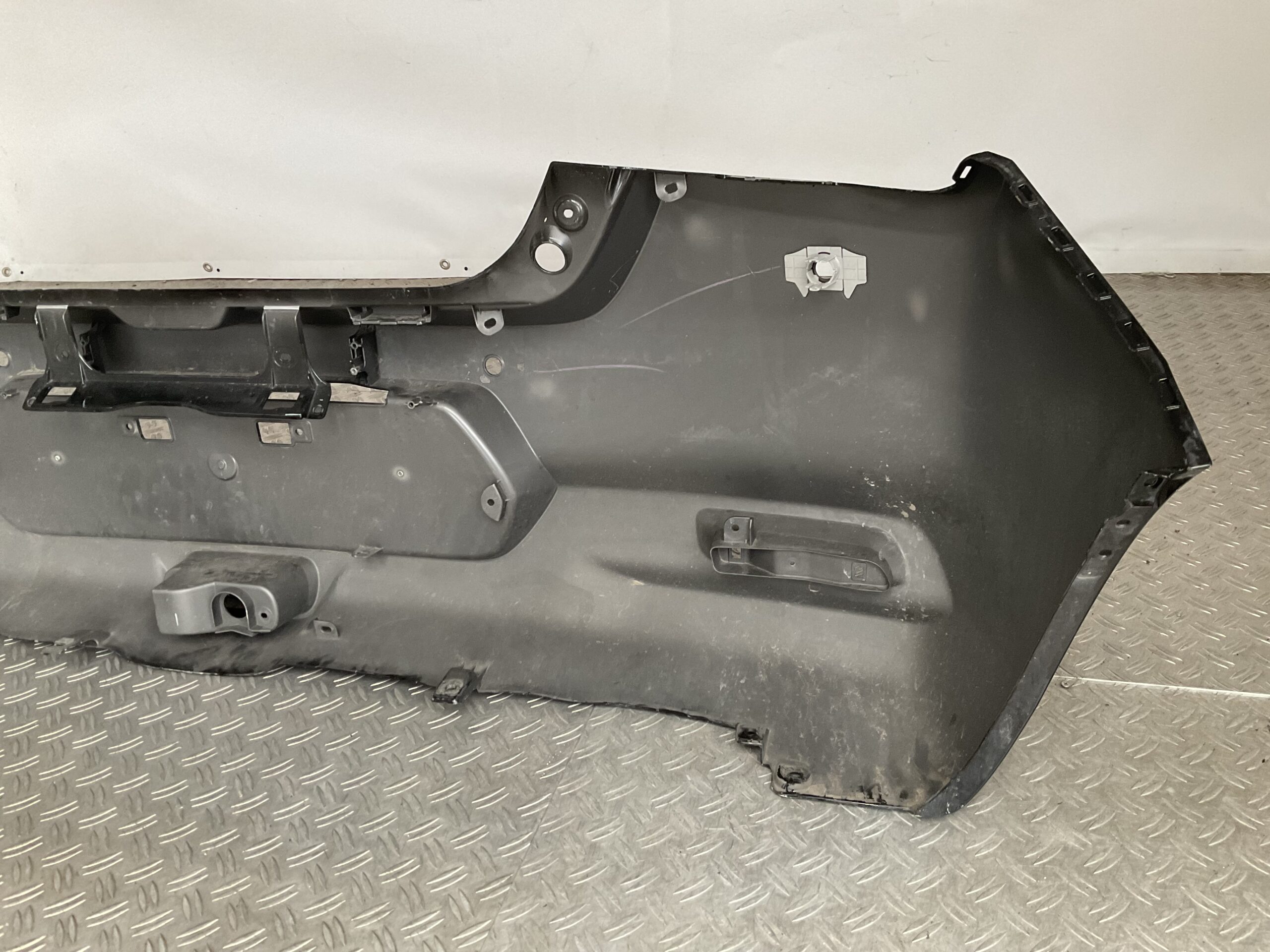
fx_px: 1064
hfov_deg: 61.7
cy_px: 476
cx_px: 635
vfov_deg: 48.2
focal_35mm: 29
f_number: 1.8
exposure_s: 1/60
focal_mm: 3
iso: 100
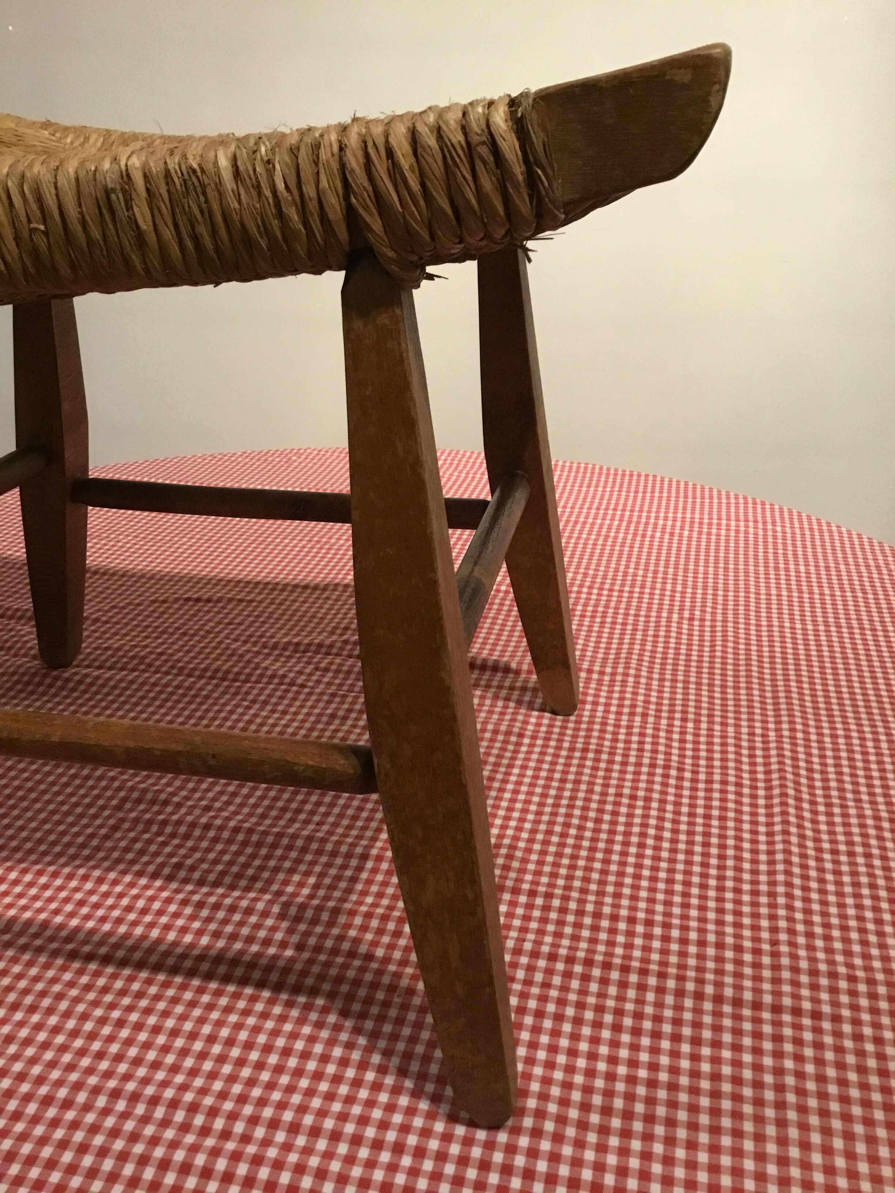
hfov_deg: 45.4
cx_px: 448
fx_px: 1069
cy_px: 596
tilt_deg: -23.5
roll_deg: -0.3
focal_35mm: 31
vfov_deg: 58.4
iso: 200
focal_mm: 3.3
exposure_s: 1/25
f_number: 2.4
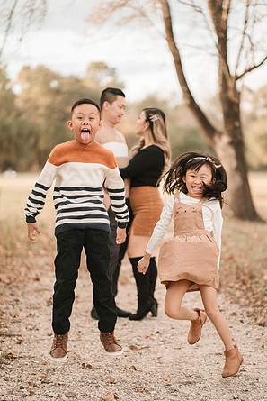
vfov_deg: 23.6
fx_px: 956
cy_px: 200
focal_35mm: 86
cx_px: 134
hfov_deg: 15.9
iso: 200
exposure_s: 1/800
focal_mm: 85
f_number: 1.8
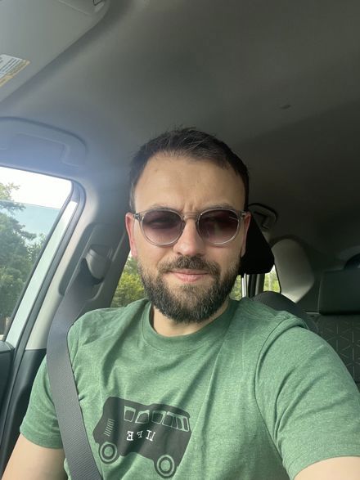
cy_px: 240
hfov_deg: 46.8
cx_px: 180
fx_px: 416
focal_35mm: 30
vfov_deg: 60.0
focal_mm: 2.71
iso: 80
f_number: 2.2
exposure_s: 1/121
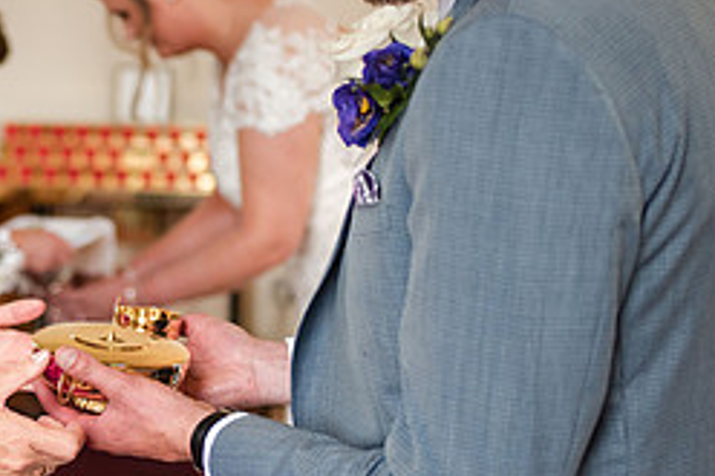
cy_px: 299
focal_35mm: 82
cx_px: 23
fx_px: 1627
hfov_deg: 23.8
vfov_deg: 16.6
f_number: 1.8
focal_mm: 35
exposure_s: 1/500
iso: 1250
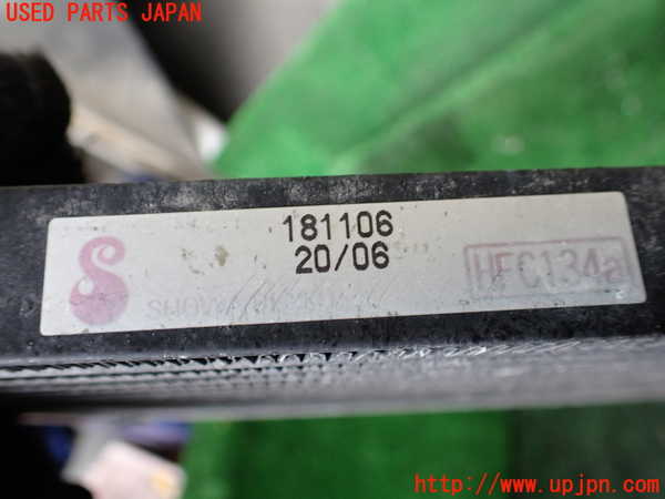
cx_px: 332
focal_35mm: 30
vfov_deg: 46.8
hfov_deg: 60.0
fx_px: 576
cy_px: 250
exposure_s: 1/125
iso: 200
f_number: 2.3
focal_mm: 5.4
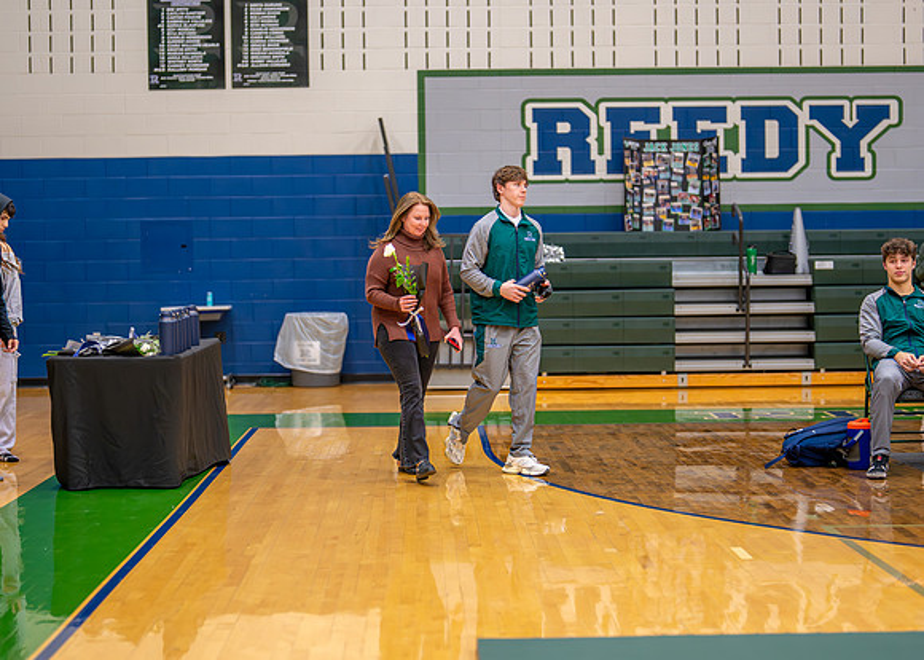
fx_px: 1938
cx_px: 452
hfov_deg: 26.8
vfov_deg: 19.3
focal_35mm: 74
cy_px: 307
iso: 1000
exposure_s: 1/800
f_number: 1.2
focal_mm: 50
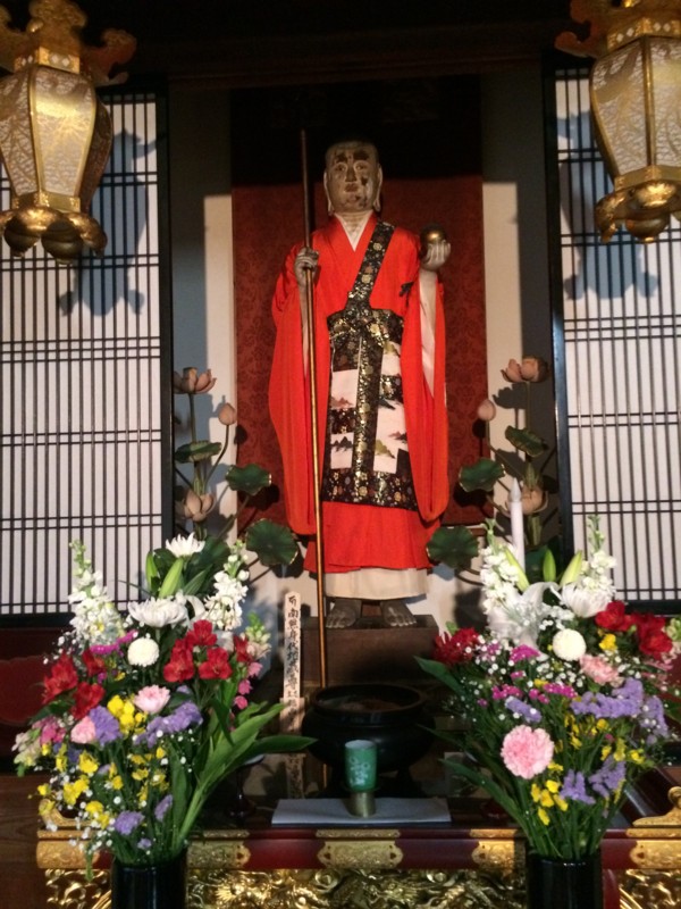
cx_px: 340
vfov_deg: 61.7
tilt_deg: -0.3
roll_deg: +3.1
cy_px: 454
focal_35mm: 29
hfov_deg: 48.2
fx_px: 761
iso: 320
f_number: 2.2
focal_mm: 4.15
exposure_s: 1/15
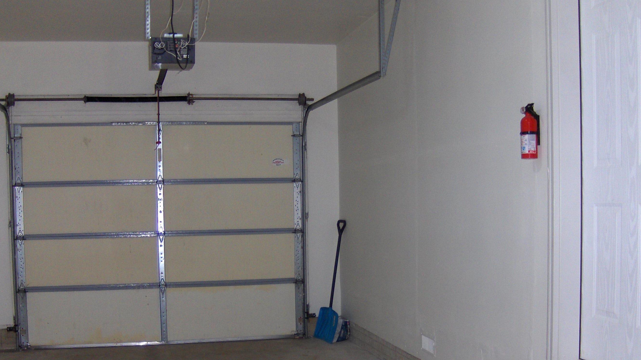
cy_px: 262
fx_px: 748
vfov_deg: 26.8
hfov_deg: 46.4
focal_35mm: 44
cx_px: 303
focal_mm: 7.5
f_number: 2.8
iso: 100
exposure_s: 1/60
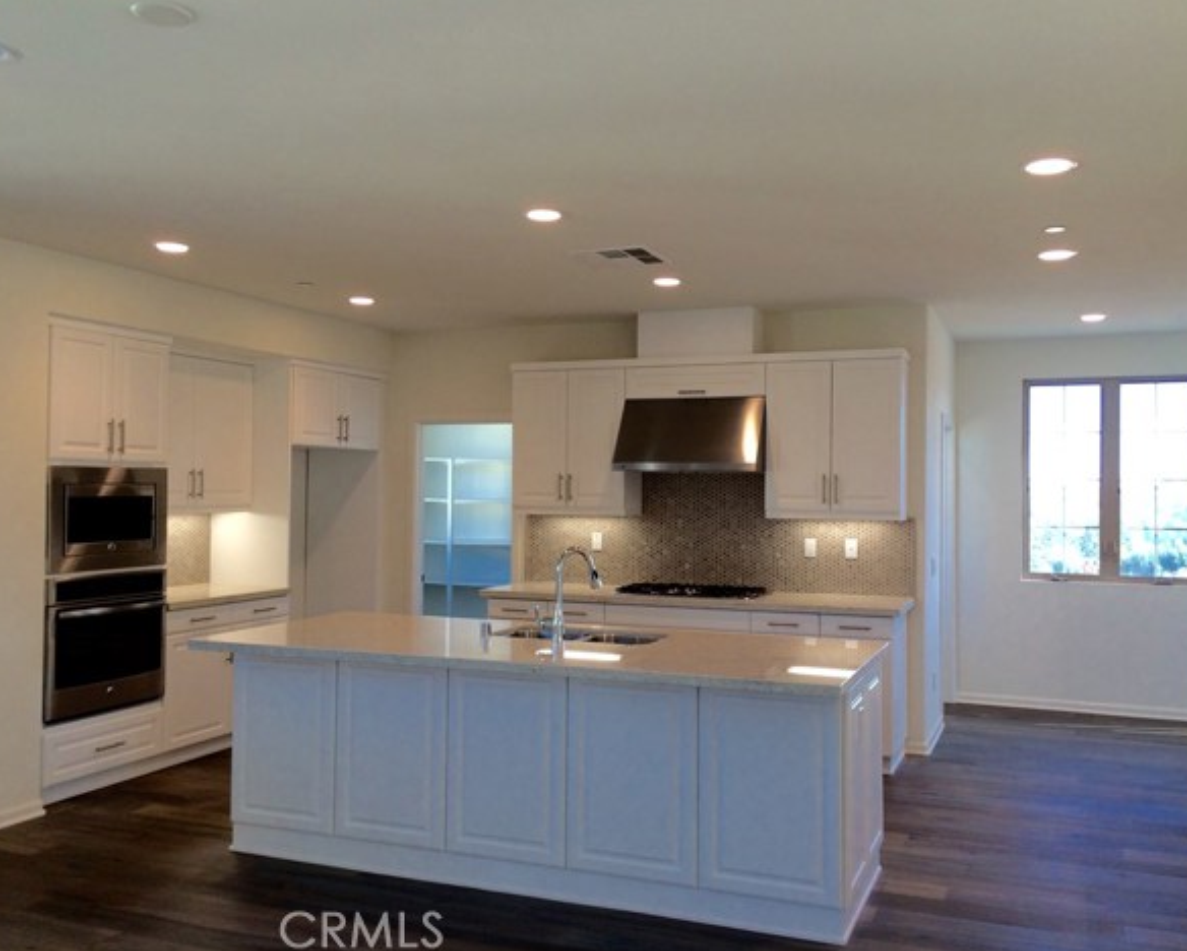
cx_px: 628
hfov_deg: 57.1
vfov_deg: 47.2
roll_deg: -0.4
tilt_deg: +0.3
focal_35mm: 31
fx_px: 1090
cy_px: 471
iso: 50
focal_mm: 4.15
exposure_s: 1/60
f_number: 2.2
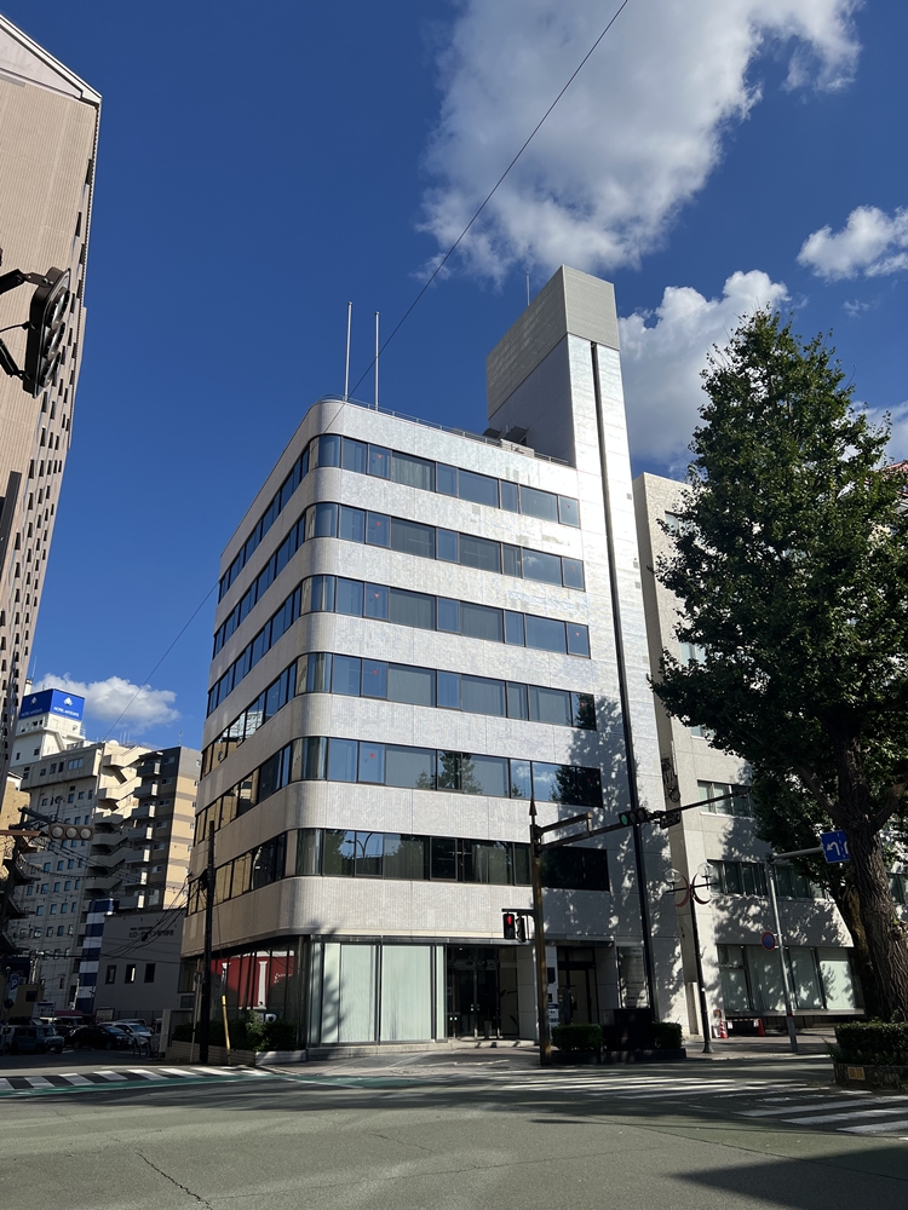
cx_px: 454
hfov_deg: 53.1
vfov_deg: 67.3
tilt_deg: +23.9
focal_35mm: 26
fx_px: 909
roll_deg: +2.0
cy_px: 605
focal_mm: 5.7
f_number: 1.5
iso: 50
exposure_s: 1/8000
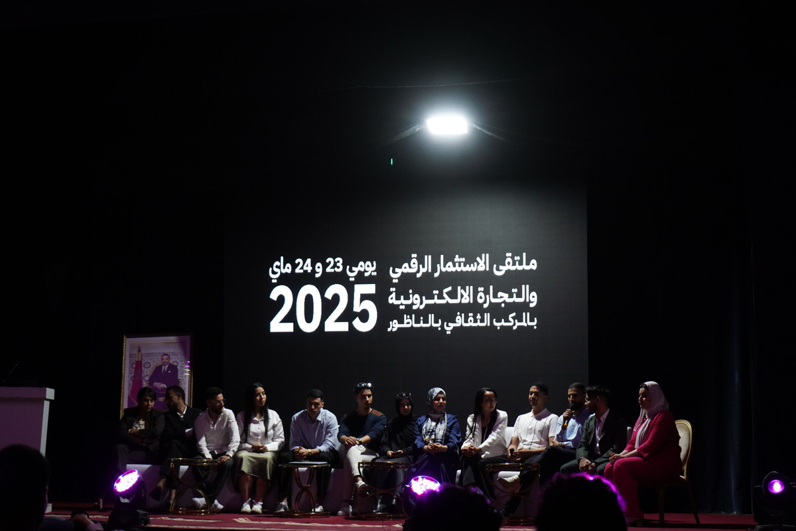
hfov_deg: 28.8
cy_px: 266
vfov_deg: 19.5
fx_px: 1548
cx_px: 398
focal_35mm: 70
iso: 4000
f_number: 5.6
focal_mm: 70
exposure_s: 1/160
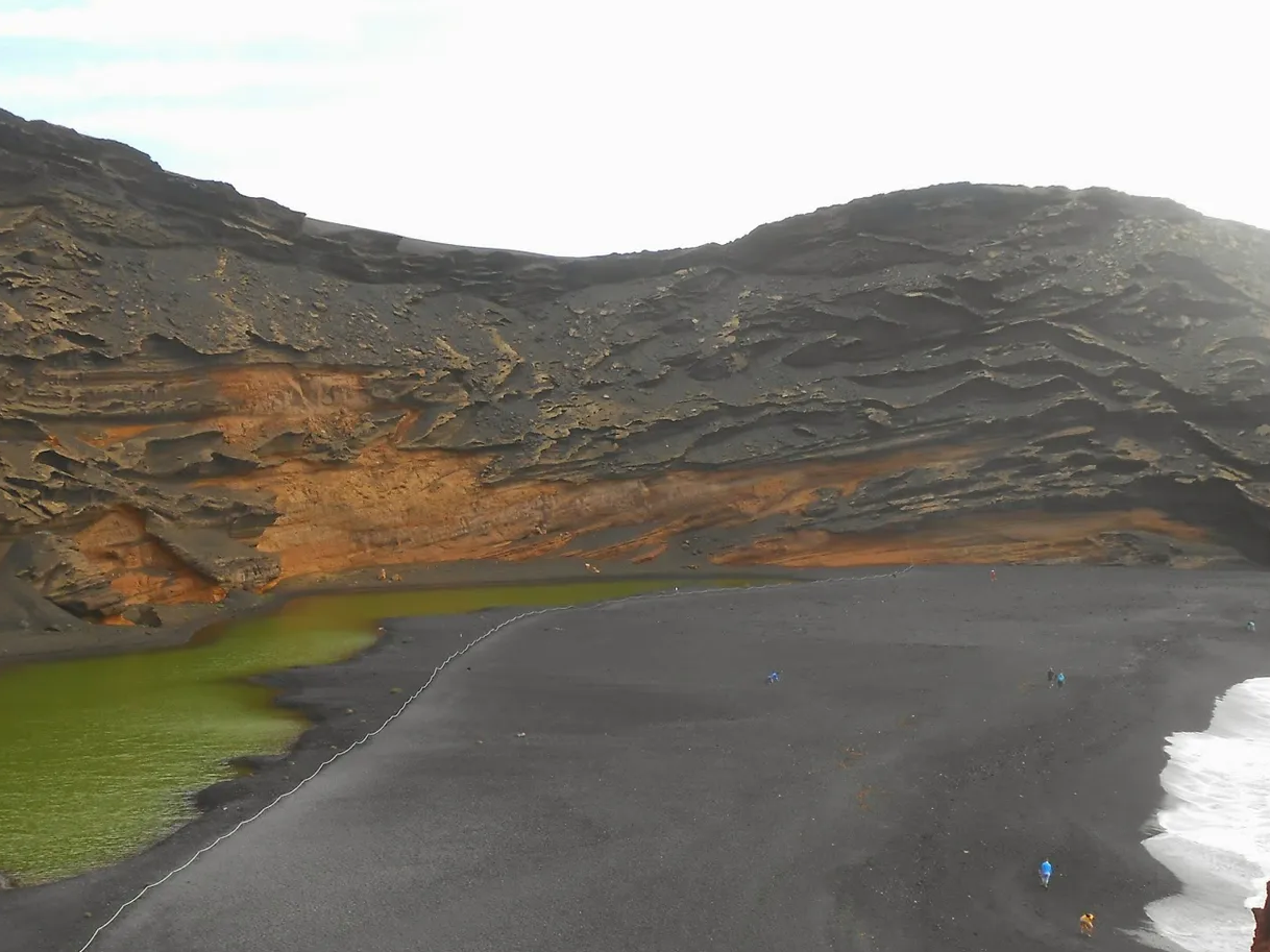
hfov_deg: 45.8
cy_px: 682
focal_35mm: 41
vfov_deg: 34.6
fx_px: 1504
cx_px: 613
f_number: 3.5
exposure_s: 1/320
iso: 80
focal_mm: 4.6
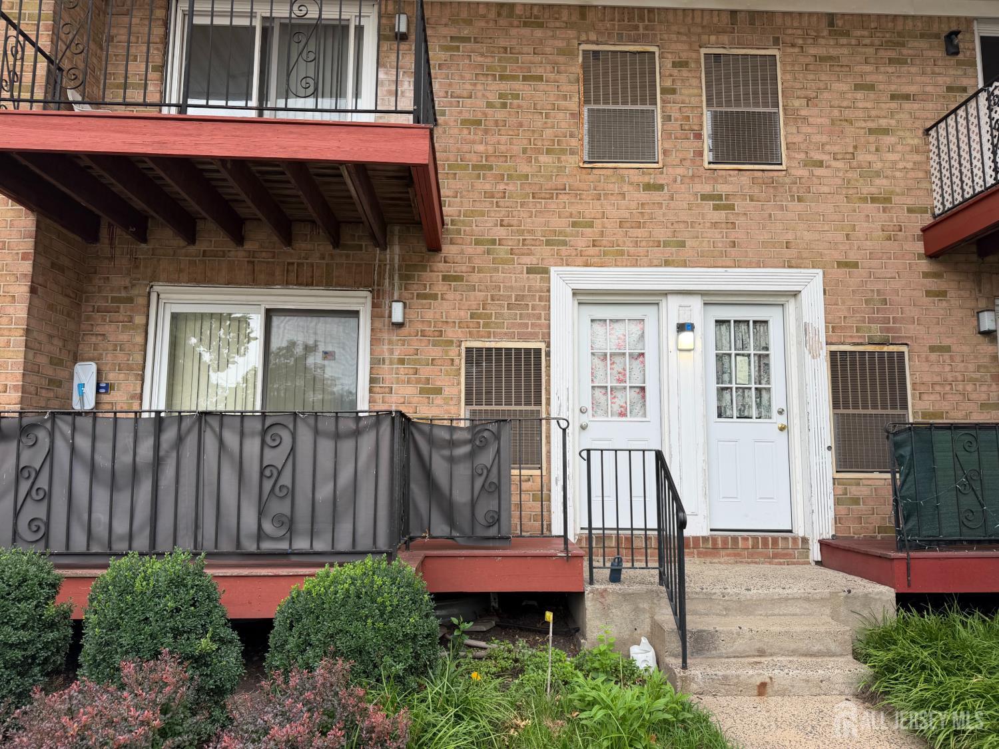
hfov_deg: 71.6
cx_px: 500
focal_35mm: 24
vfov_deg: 56.8
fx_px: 693
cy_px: 374
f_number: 1.78
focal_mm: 6.76
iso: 80
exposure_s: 1/750
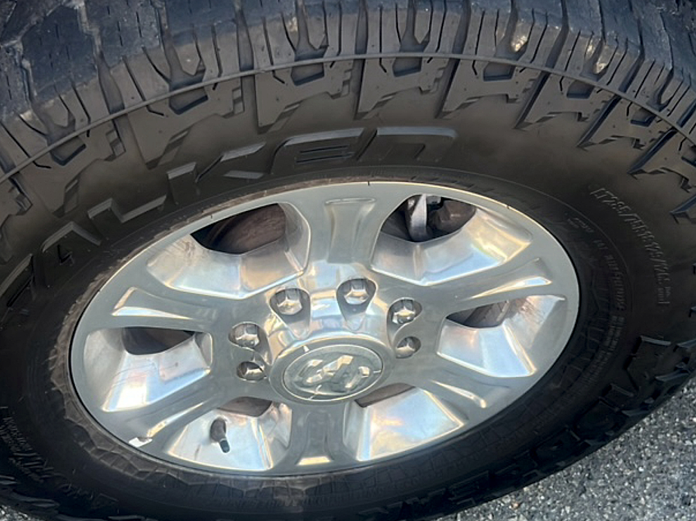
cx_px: 312
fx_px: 864
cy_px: 257
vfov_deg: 33.6
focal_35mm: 43
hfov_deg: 43.8
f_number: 1.5
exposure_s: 1/308
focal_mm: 5.7
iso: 50
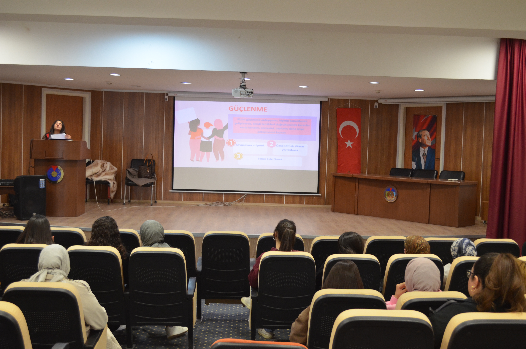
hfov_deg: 43.7
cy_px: 174
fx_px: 656
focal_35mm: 45
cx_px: 263
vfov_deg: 29.7
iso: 1100
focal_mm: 30
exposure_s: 1/30
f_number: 4.5
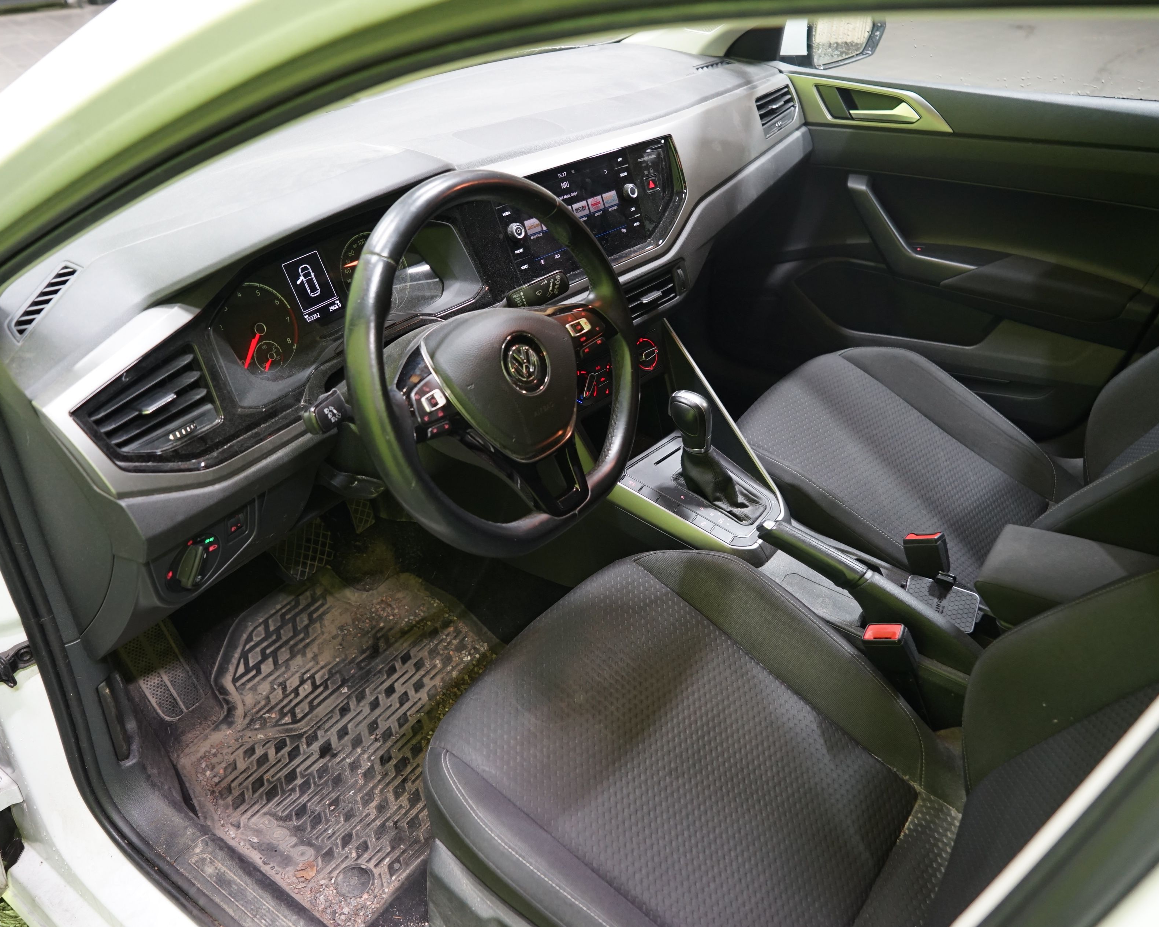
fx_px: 960
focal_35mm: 28
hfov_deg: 62.2
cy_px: 451
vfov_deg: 51.5
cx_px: 577
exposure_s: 1/25
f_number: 4
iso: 1250
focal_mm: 24
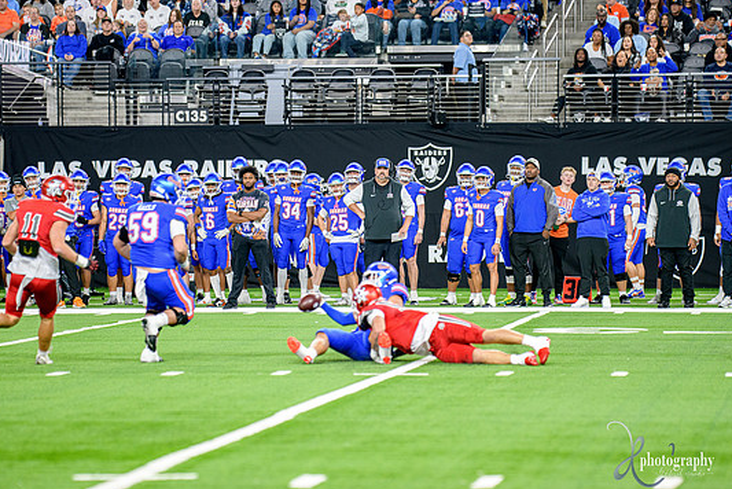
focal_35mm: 212
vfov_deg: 6.5
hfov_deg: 9.7
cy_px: 256
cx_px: 356
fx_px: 4313
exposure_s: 1/400
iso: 1250
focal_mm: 195
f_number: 2.8
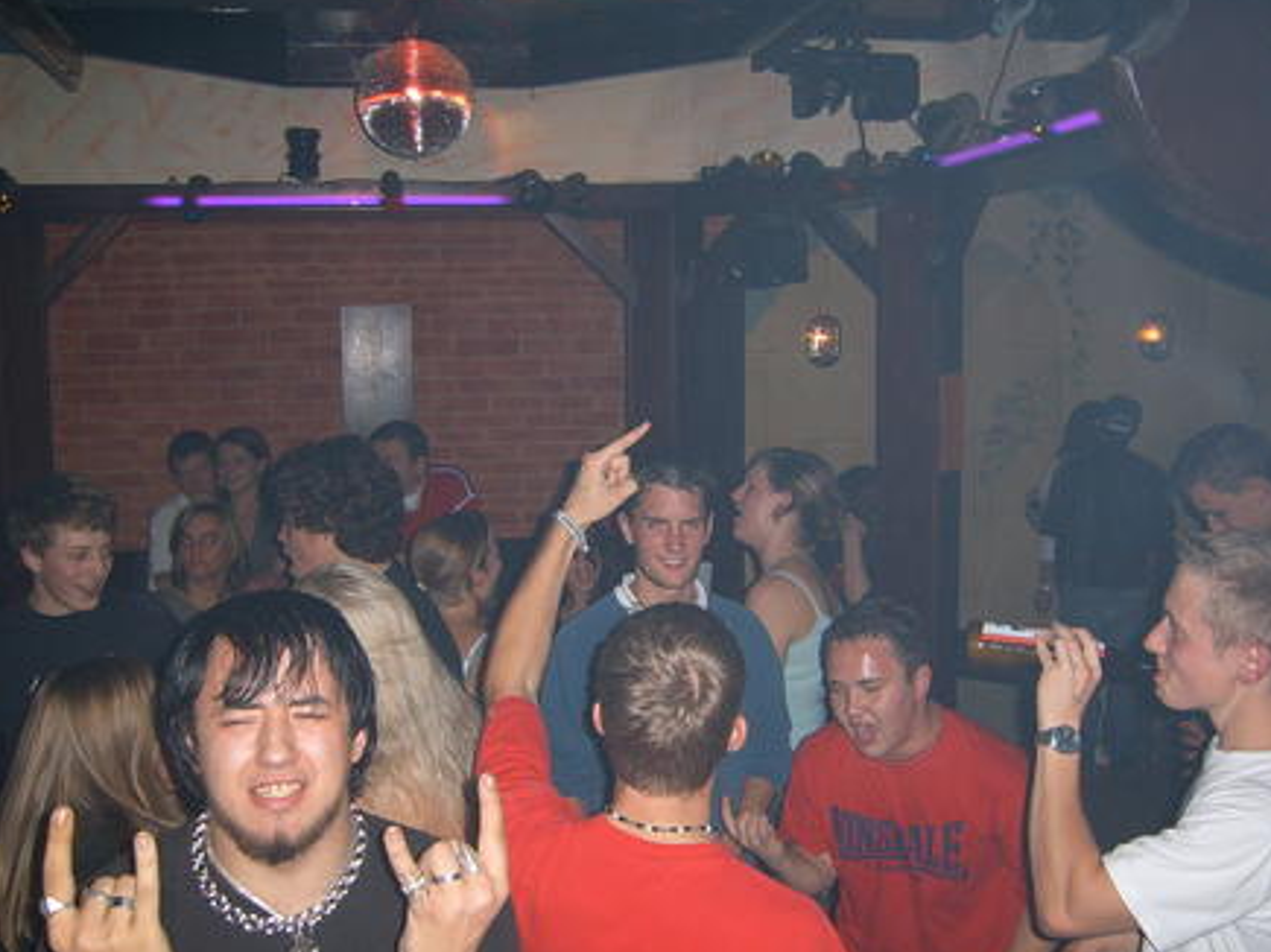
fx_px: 1395
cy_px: 473
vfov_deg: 37.7
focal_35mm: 38
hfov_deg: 49.0
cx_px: 593
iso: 100
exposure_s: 1/30
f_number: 2.8
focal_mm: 5.8
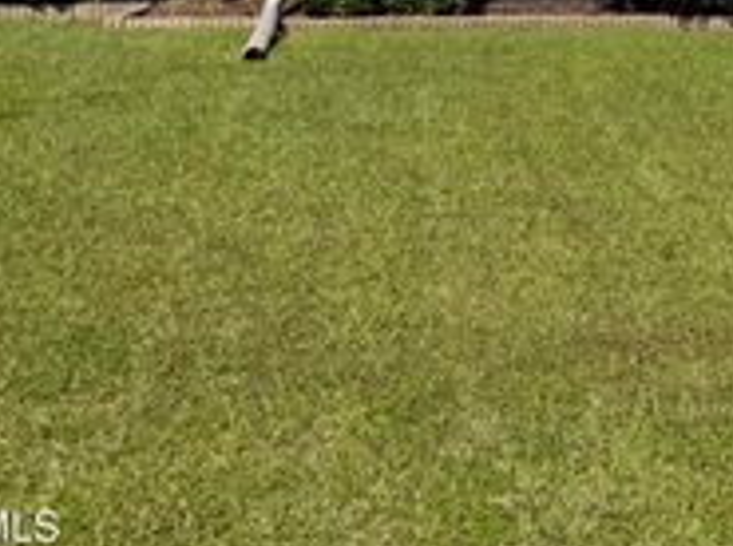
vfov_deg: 20.7
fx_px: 1374
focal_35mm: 65
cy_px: -148
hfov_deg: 28.1
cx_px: 733
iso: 80
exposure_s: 1/5714
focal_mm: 6.76
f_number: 1.78
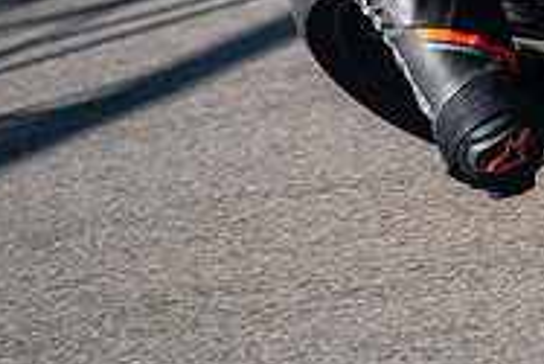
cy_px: -170
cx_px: 759
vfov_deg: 2.1
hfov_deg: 3.2
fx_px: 9860
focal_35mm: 652
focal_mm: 140
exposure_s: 1/2500
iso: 800
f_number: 2.8
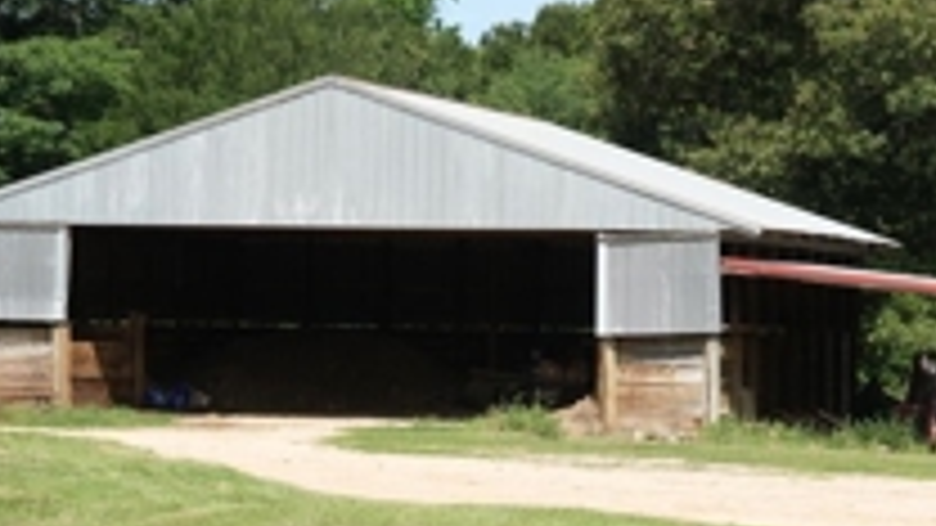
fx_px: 3549
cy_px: 378
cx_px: 560
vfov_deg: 8.5
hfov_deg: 15.0
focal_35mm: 143
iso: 800
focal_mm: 70
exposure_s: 1/8000
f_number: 2.8
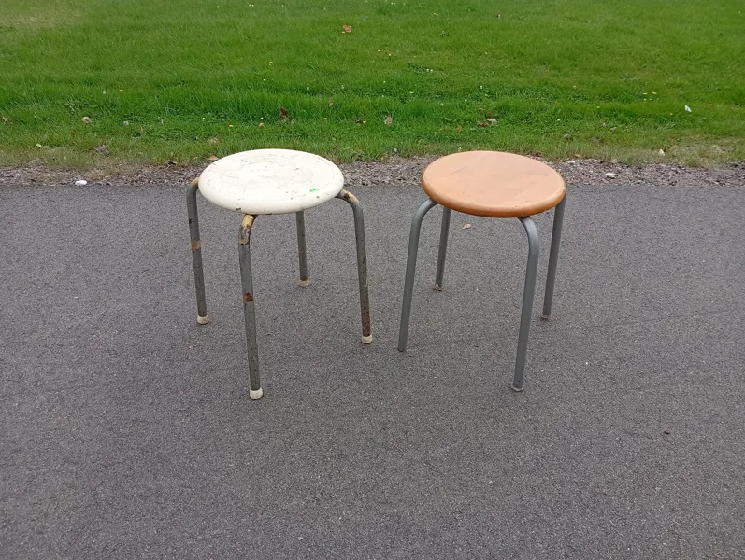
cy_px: 280
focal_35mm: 27
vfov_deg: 51.5
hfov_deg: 65.3
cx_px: 372
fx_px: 582
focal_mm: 3.98
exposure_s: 1/250
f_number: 1.8
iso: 50
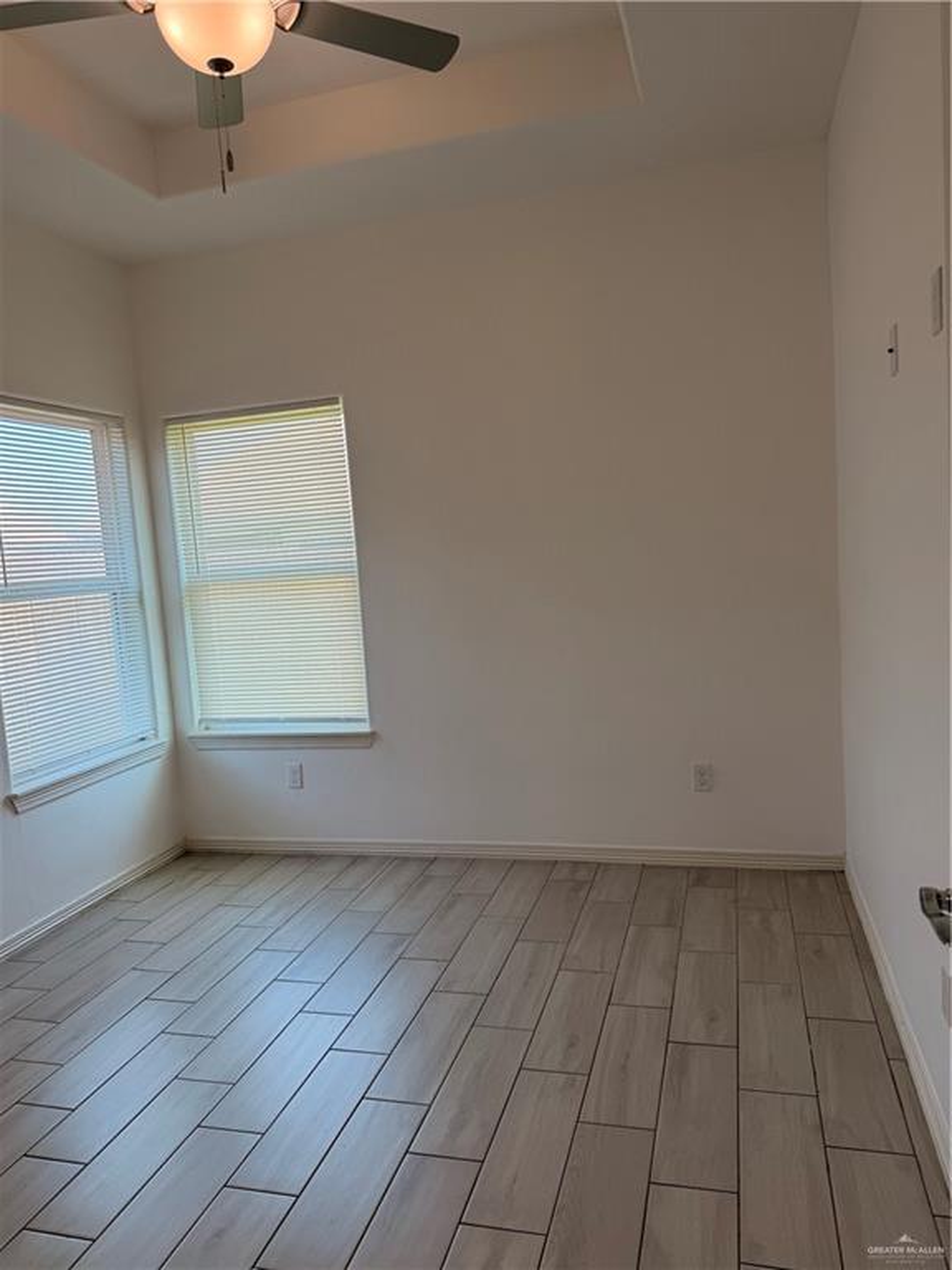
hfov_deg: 56.8
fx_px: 880
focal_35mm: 24
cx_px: 476
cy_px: 635
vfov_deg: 71.6
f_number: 1.78
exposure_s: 1/194
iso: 80
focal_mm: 6.76
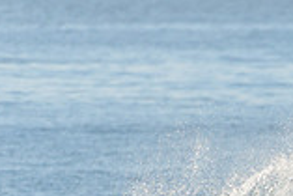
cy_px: 329
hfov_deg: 1.1
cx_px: 263
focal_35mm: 1846
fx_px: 15038
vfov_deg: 0.7
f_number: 5.6
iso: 320
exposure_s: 1/2000
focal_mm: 500
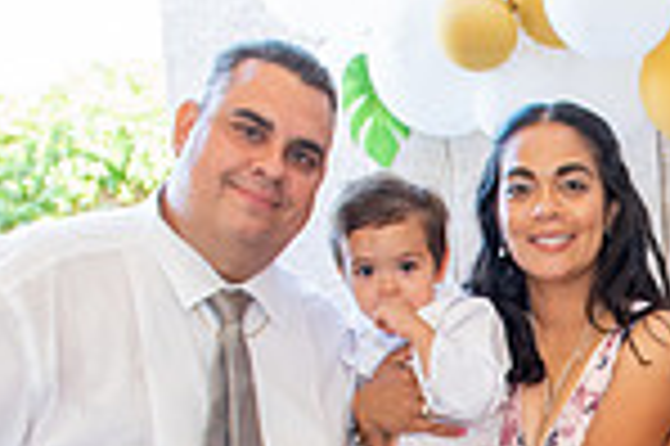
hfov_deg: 17.5
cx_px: 885
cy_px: 678
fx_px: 2026
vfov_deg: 11.9
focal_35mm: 109
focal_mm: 24
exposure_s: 1/80
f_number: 4.5
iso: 500
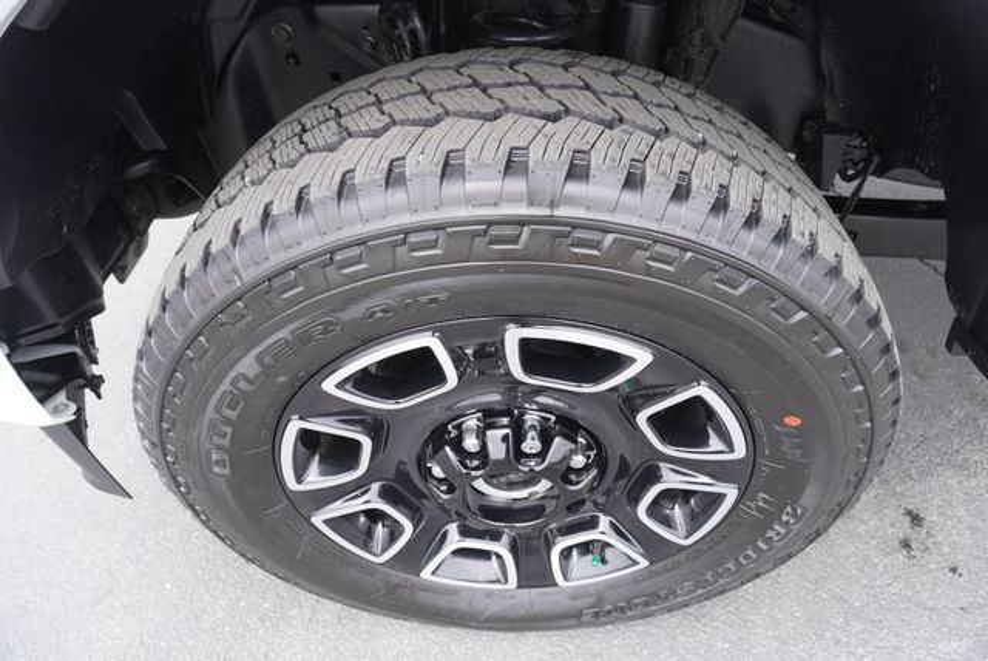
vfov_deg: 53.2
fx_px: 659
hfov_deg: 73.7
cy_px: 330
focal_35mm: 24
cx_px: 494
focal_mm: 16
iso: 100
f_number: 4.5
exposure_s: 1/80
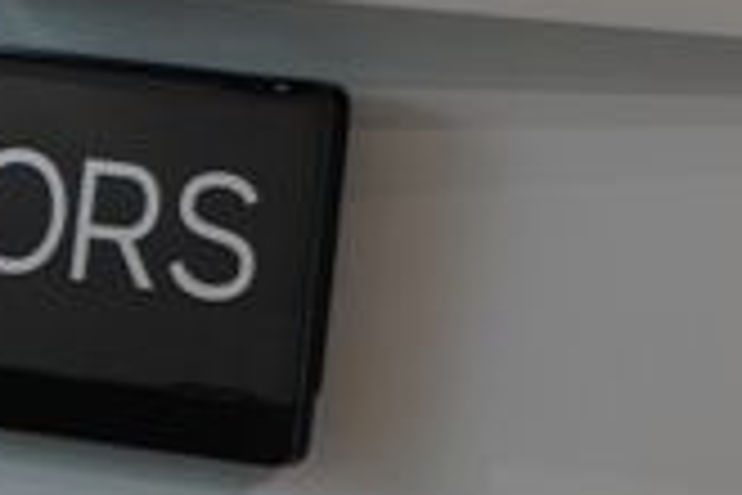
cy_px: -277
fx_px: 8945
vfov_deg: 3.2
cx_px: 1515
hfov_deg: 4.7
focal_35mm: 434
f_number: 5.6
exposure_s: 1/160
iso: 1600
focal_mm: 70
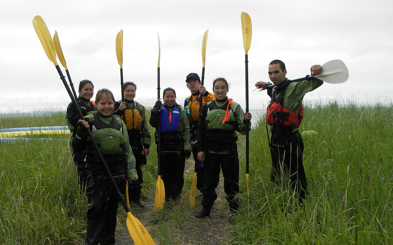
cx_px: 194
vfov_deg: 31.1
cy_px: 149
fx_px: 439
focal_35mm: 41
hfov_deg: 48.2
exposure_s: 1/200
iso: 50
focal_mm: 6.3
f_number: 6.6
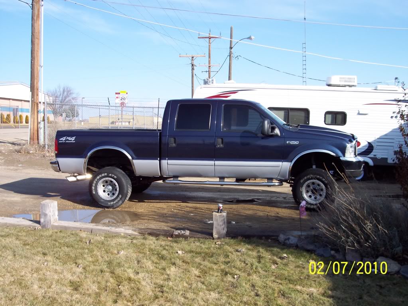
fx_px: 448
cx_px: 204
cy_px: 153
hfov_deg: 49.0
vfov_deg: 37.7
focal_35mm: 38
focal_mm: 8
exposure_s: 1/350
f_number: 4.8
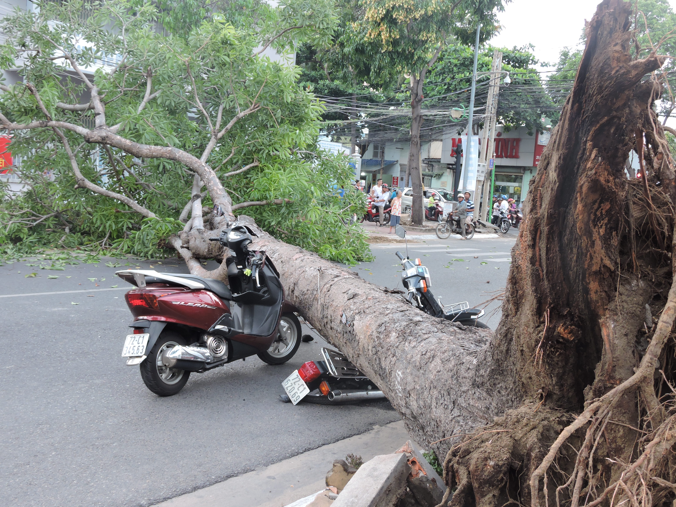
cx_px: 338
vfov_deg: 36.0
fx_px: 781
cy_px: 254
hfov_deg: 46.8
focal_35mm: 40
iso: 180
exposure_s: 1/30
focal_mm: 7.2
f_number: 3.8
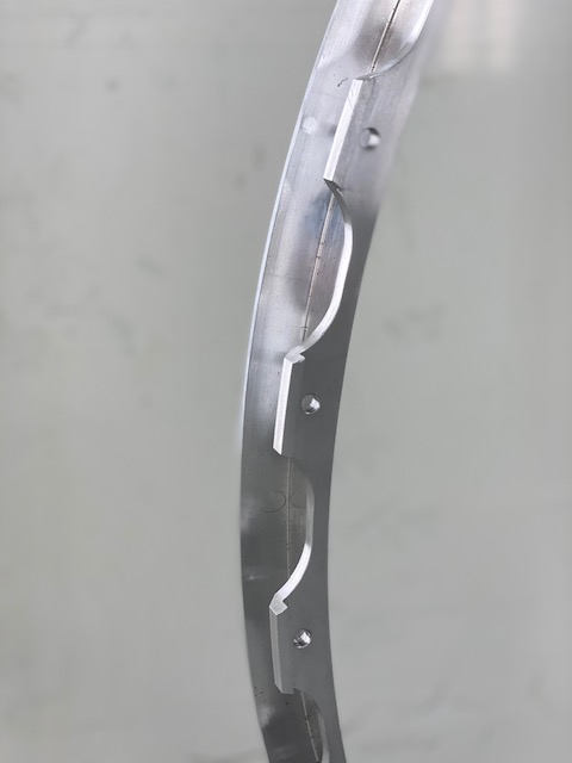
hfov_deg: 28.0
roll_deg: -1.9
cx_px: 286
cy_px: 382
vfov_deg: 36.8
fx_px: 1146
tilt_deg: -19.9
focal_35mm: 52
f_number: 2
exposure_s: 1/126
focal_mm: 6
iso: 25
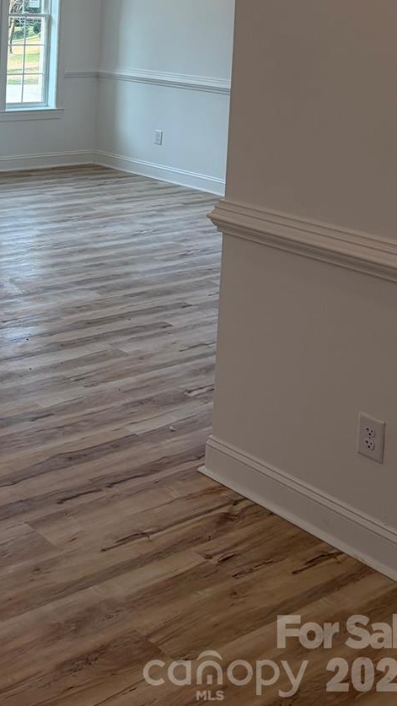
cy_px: 61
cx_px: -57
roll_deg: -1.5
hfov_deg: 21.7
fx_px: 973
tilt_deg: -2.8
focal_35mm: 52
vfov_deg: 37.1
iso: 40
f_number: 1.6
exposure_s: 1/233
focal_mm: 5.96
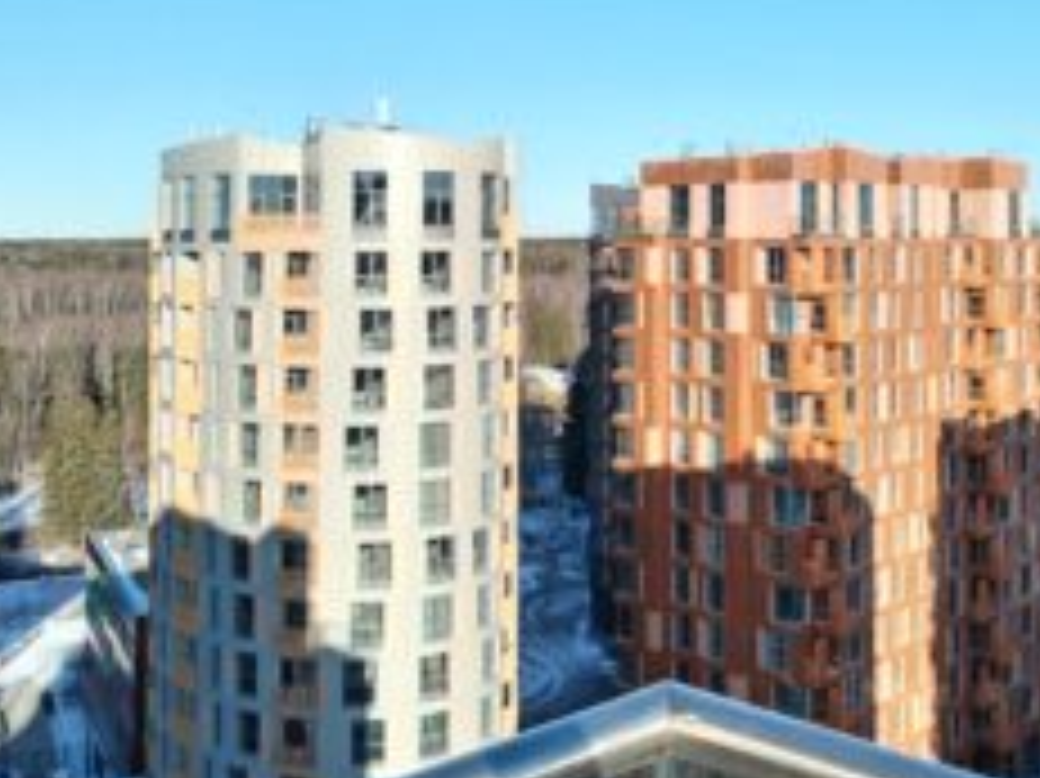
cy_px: 211
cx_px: 725
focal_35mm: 45
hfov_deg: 41.3
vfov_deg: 31.7
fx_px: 1351
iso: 100
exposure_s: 1/961
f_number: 1.8
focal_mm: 4.75
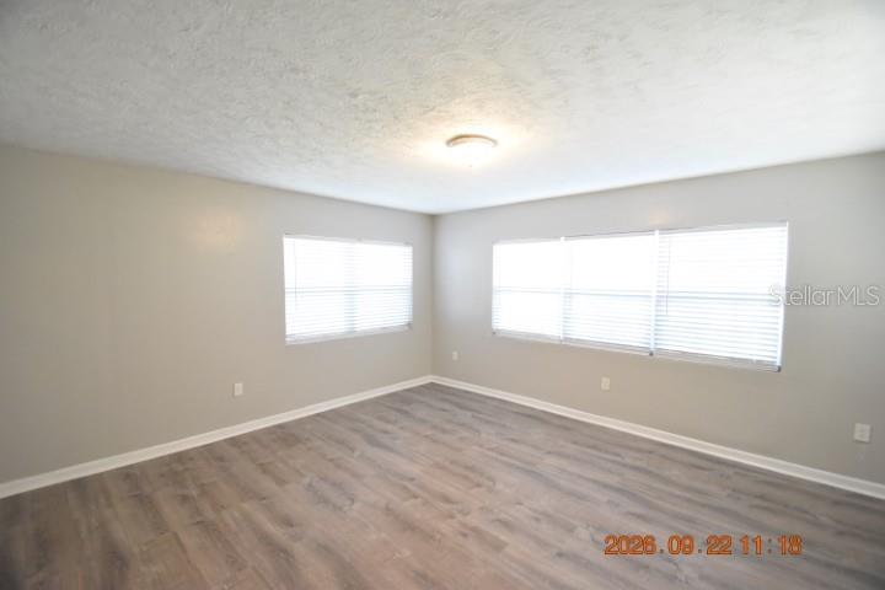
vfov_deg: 77.3
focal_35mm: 15
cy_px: 295
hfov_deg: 100.4
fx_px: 369
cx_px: 442
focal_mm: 10
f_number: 3.5
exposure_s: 1/60
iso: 1600
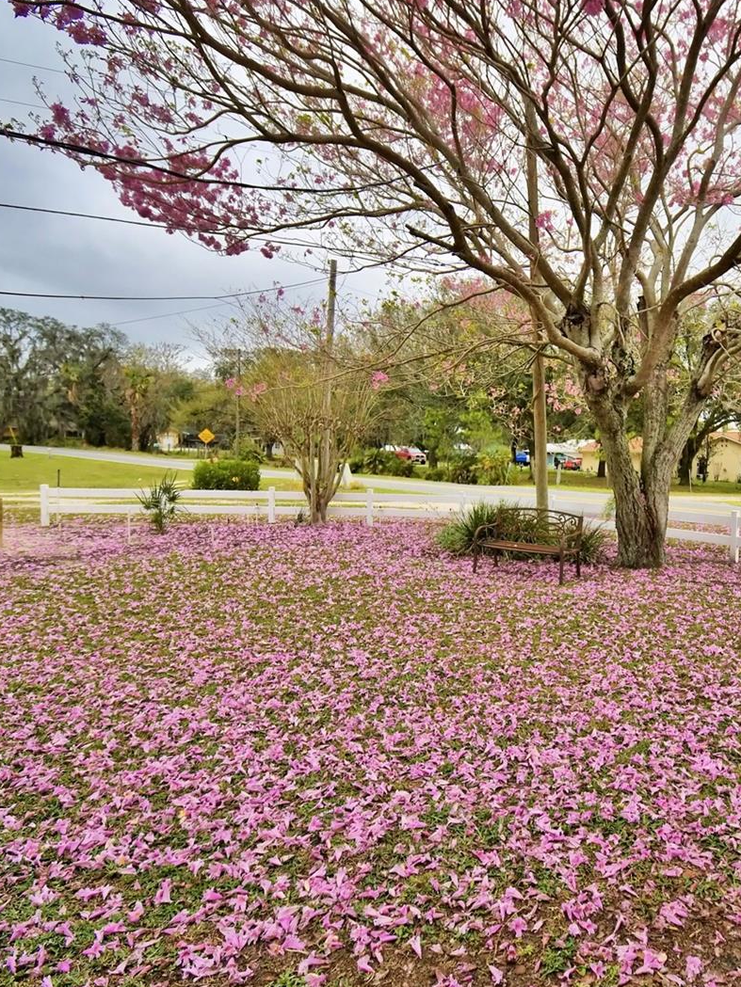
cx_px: 561
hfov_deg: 57.8
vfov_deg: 76.4
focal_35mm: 22
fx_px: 628
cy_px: 489
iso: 100
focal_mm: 10
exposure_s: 1/800
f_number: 4.5
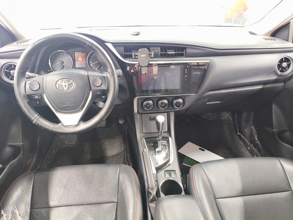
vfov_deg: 53.1
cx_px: 146
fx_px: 220
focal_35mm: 26
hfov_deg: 67.3
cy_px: 110
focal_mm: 4.94
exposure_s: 1/33.3
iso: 1000
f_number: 1.5
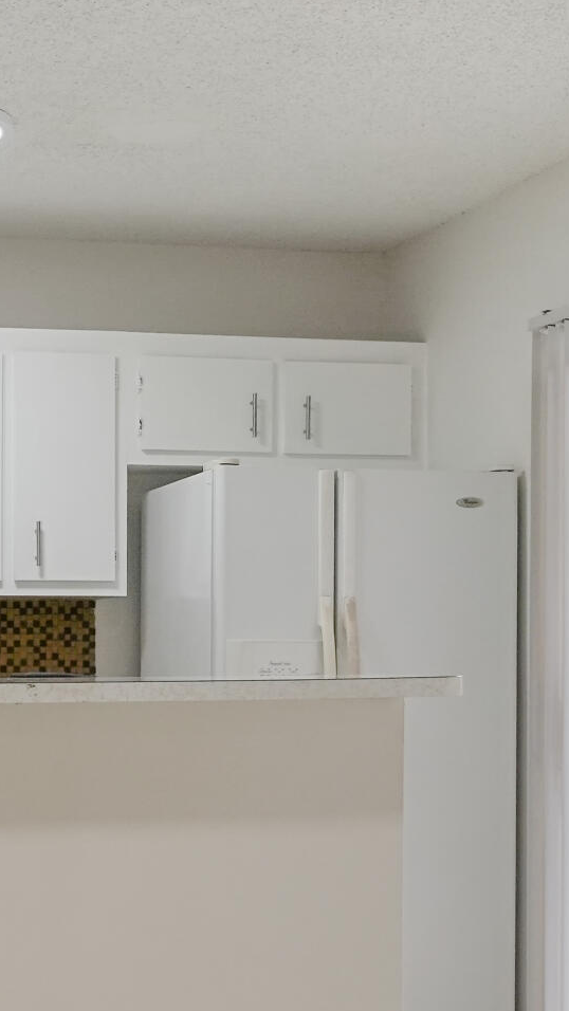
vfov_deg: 28.7
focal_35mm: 69
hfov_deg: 17.0
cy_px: 1001
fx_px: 1850
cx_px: -23
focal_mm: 21
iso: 320
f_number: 3.5
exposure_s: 1/250
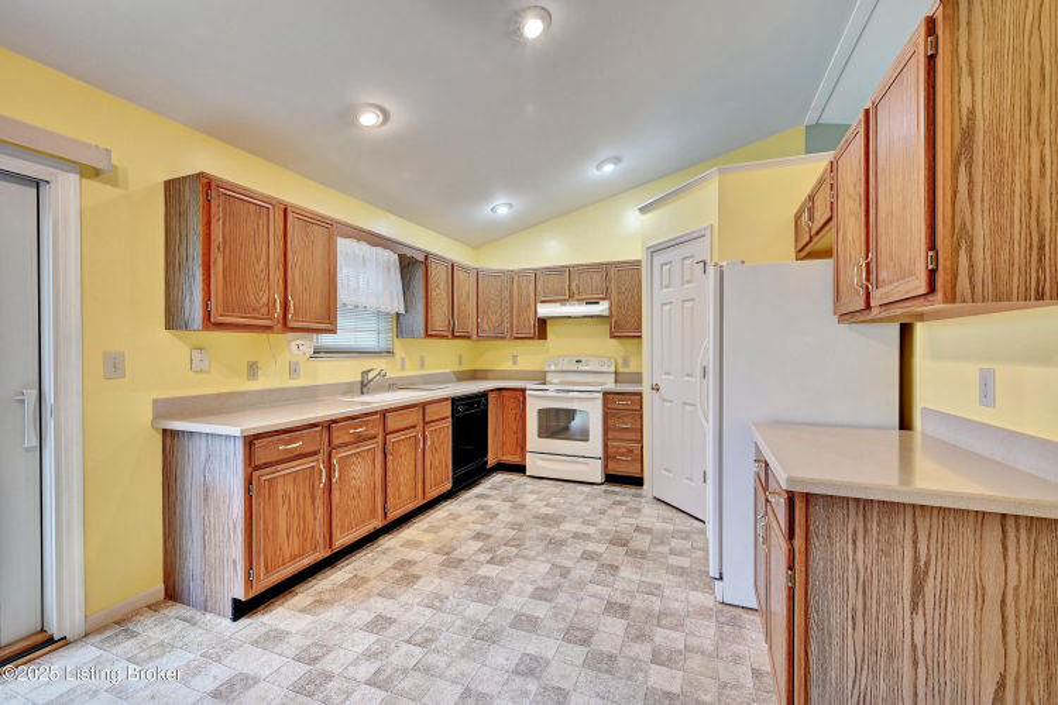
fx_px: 441
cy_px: 352
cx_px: 529
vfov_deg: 77.3
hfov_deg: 100.4
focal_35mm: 15
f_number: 8
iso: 250
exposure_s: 1/2
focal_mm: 15
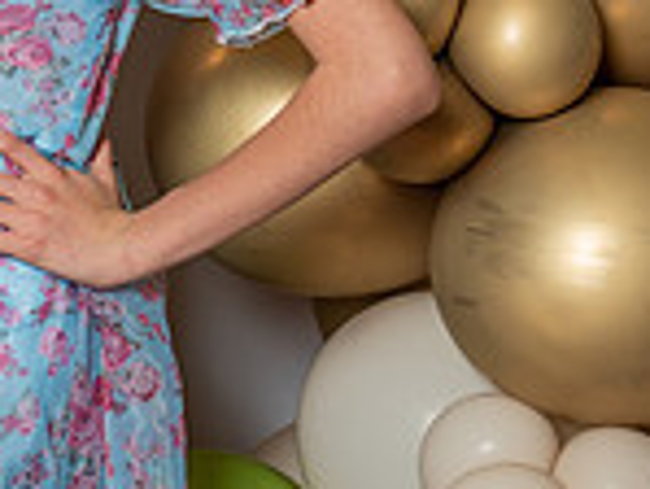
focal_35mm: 222
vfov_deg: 6.7
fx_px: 4172
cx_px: -580
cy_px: -110
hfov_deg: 8.5
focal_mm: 48
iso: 200
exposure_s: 1/160
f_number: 4
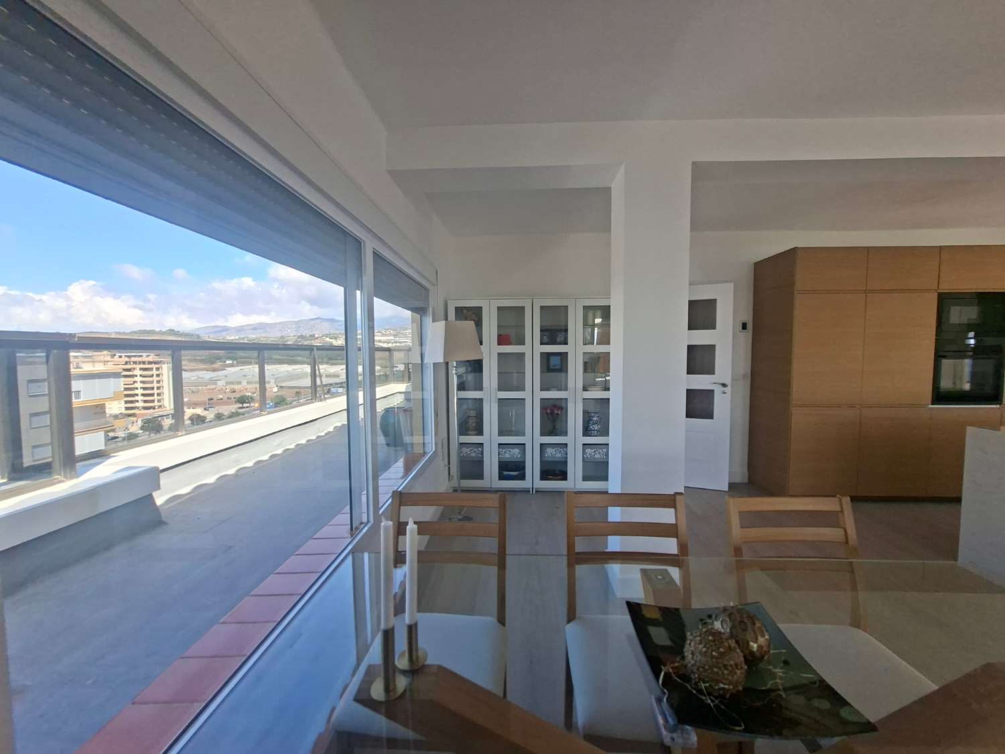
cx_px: 502
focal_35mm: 13
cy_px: 377
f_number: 2.2
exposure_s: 1/231
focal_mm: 1.74
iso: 40
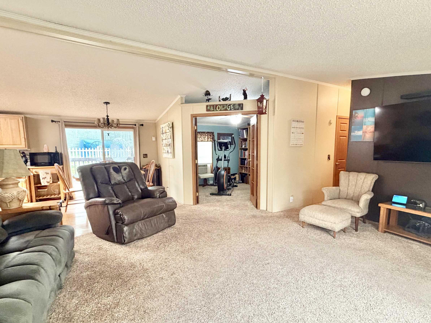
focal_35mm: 18
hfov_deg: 87.6
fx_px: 224
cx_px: 231
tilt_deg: -6.7
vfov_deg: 71.5
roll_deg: +0.4
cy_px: 172
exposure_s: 1/60
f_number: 2.2
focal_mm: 2.22
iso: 320
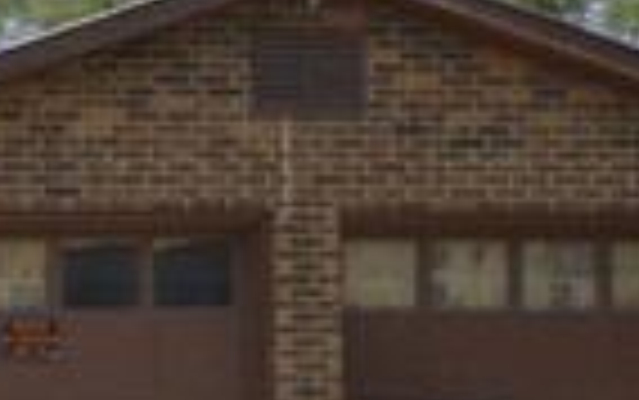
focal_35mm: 101
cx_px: -351
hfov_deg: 18.1
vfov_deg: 12.9
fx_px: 1760
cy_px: 330
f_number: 11
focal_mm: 22
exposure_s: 1/8000
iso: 6400
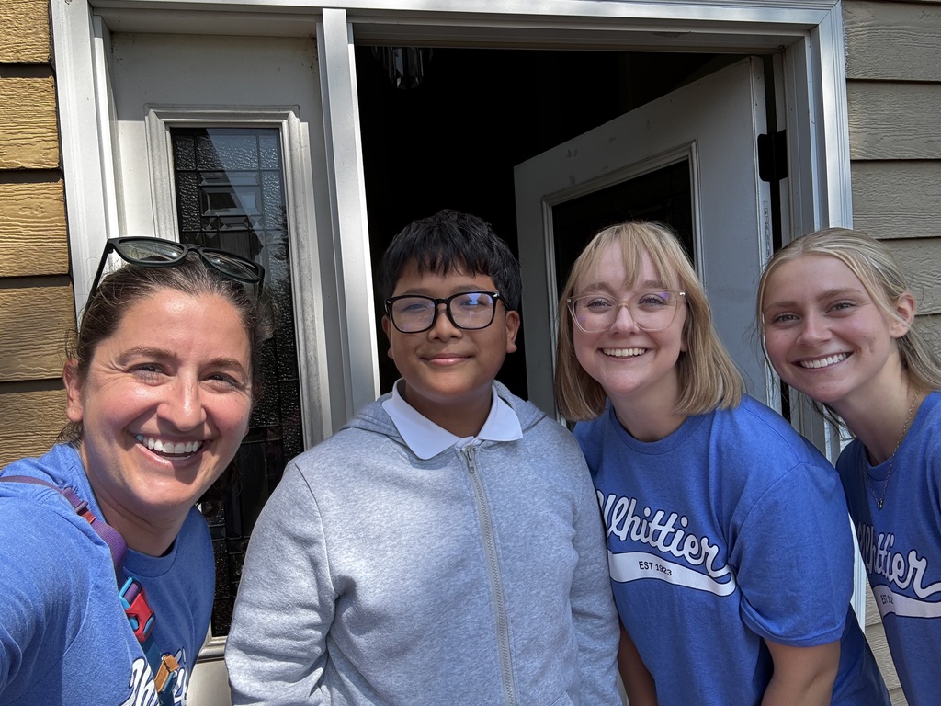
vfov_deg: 58.9
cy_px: 353
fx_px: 625
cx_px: 470
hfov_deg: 73.9
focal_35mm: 23
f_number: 1.9
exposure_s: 1/720
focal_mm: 2.69
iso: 25
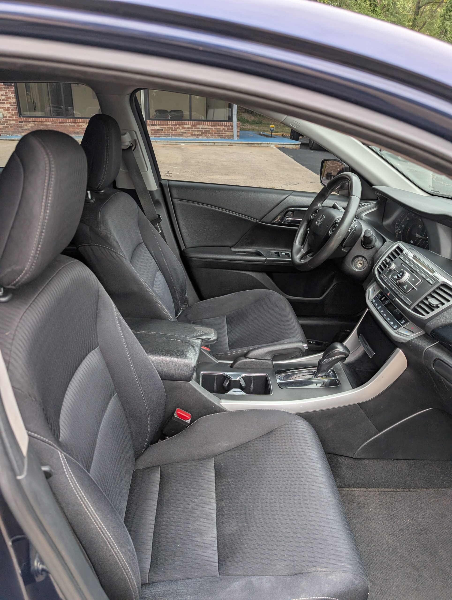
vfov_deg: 71.5
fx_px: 417
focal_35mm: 24
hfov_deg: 56.9
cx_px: 226
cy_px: 300
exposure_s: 1/495
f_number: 1.68
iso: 100
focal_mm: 6.9
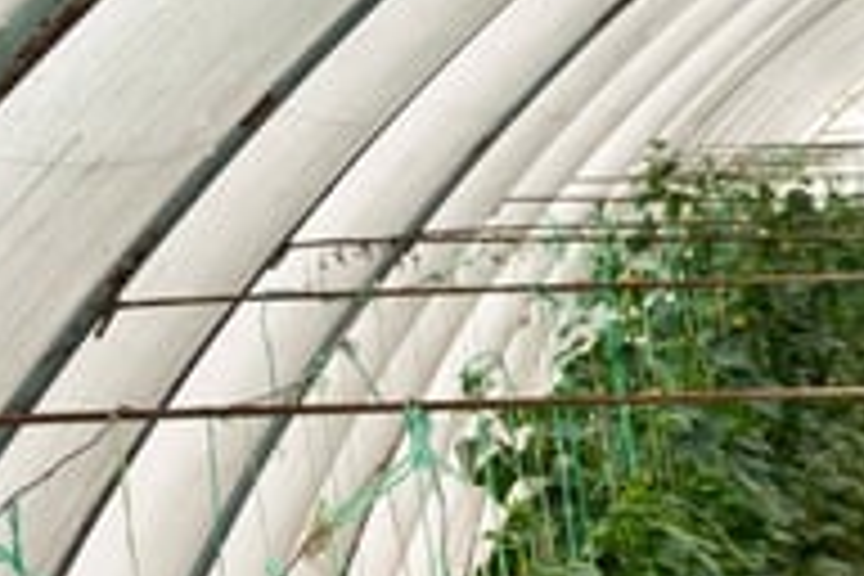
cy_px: 1492
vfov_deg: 7.3
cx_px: 2426
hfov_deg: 9.6
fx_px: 4200
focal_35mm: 175
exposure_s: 1/200
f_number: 7.1
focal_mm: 28
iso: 400
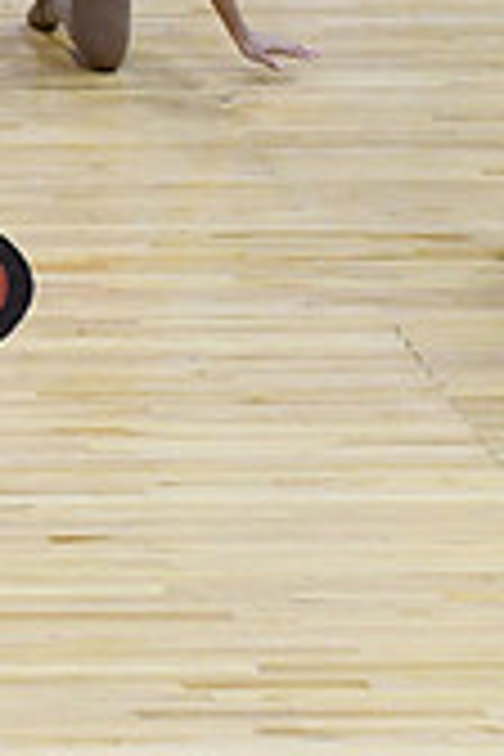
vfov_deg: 4.4
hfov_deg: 2.9
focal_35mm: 466
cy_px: 254
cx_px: -783
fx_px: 9785
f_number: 3.5
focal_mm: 90
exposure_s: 1/400
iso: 4000
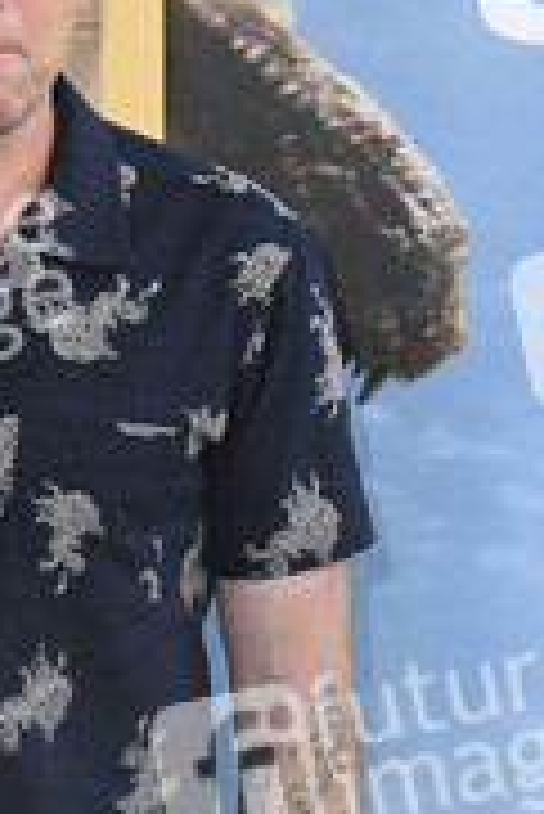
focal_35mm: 172
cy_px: 526
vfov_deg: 11.9
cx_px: -27
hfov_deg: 8.0
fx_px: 3891
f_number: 6.3
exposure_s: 1/250
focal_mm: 78
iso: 640
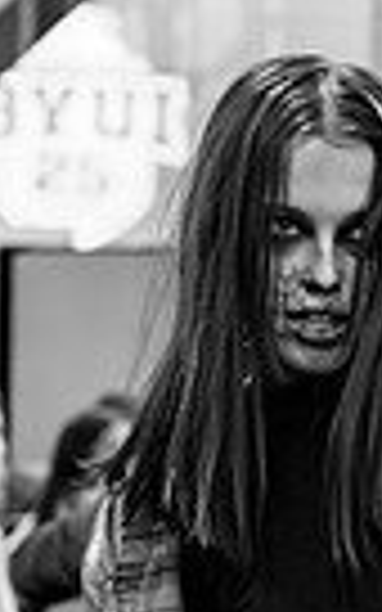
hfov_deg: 3.8
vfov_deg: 6.0
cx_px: 597
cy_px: 339
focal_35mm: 348
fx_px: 5797
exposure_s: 1/400
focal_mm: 70
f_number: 4
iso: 4000
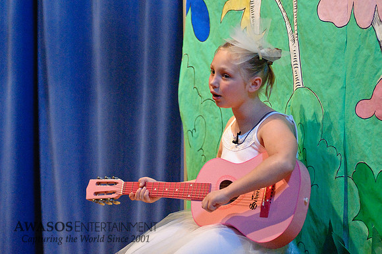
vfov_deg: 10.6
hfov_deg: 15.9
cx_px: 191
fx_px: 1367
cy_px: 127
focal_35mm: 129
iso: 4500
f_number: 2.8
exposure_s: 1/100
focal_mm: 86
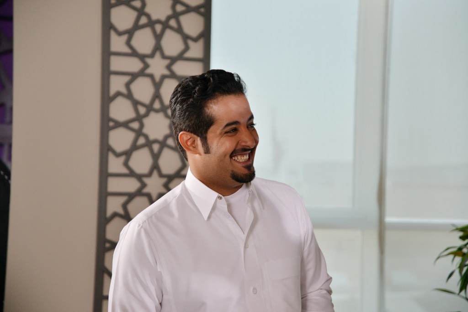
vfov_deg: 16.1
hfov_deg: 23.9
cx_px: 234
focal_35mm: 85
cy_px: 156
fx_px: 1105
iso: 800
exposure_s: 1/250
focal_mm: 85
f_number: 4.5
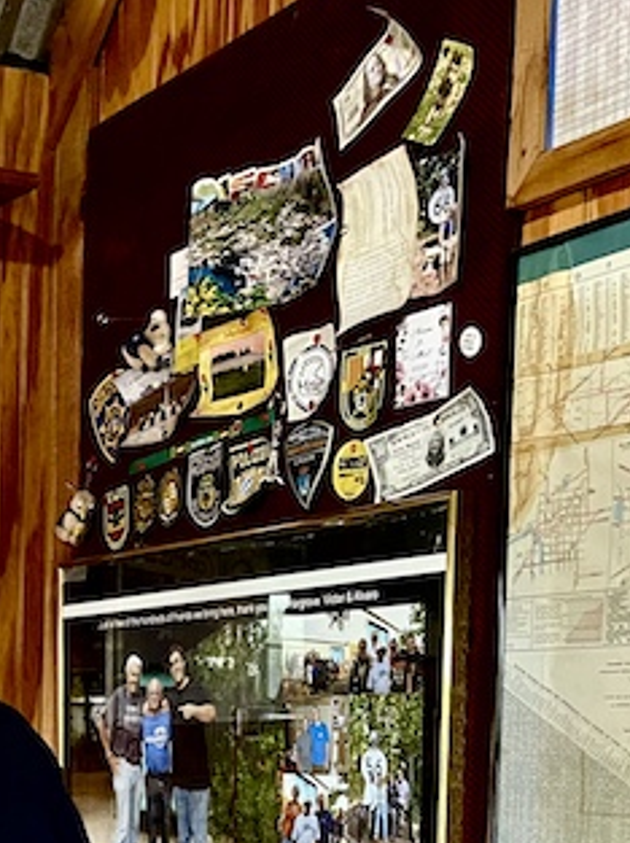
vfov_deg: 27.7
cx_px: -43
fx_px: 1556
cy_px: 921
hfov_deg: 21.8
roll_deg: -1.1
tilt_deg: -7.1
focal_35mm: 64
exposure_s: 1/60
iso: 400
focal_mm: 5.1
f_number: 1.6
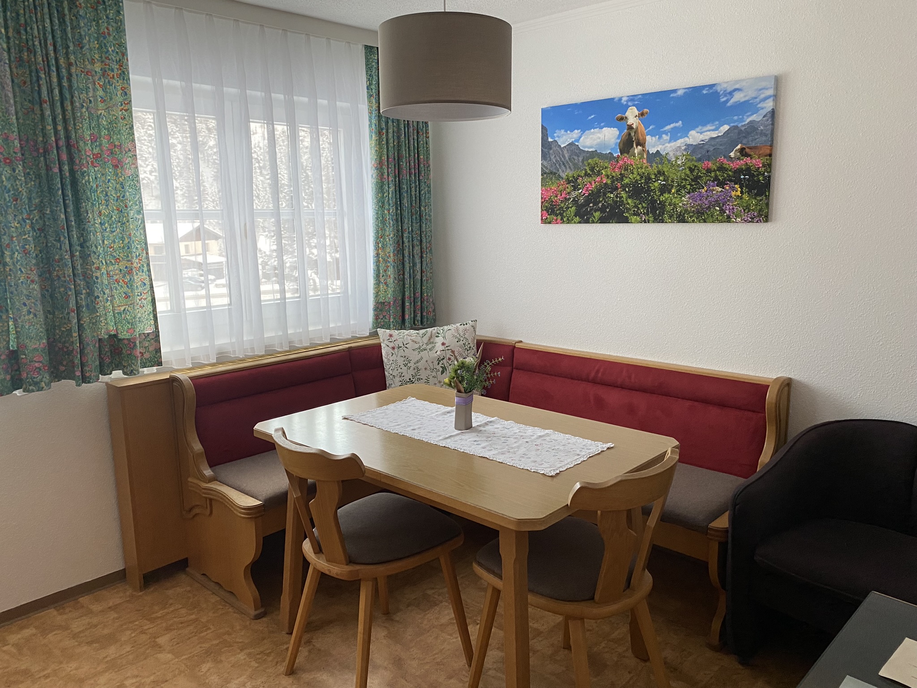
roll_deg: +0.6
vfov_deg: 53.1
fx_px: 689
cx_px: 458
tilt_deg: -9.7
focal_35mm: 26
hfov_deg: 67.3
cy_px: 344
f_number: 1.8
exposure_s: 1/89
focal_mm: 4.25
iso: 125
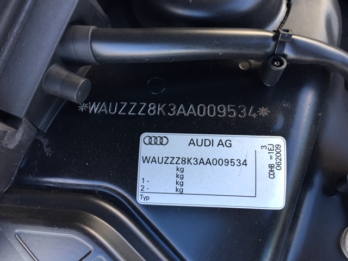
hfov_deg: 61.7
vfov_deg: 48.2
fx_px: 292
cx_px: 174
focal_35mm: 29
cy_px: 130
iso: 50
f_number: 2.2
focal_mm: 4.15
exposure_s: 1/30
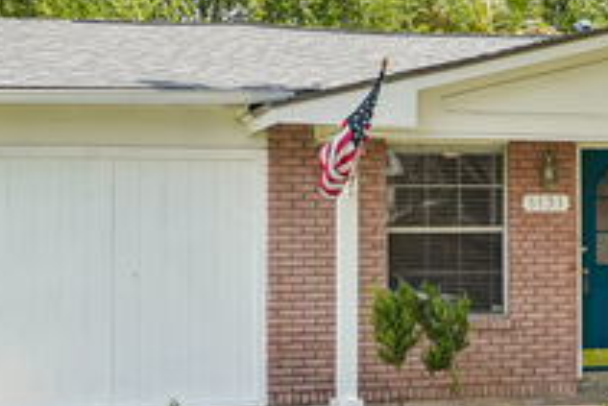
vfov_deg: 13.9
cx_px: 625
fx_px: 1665
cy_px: 200
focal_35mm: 99
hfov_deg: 20.0
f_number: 8
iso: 100
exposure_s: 1/125
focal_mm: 32.5
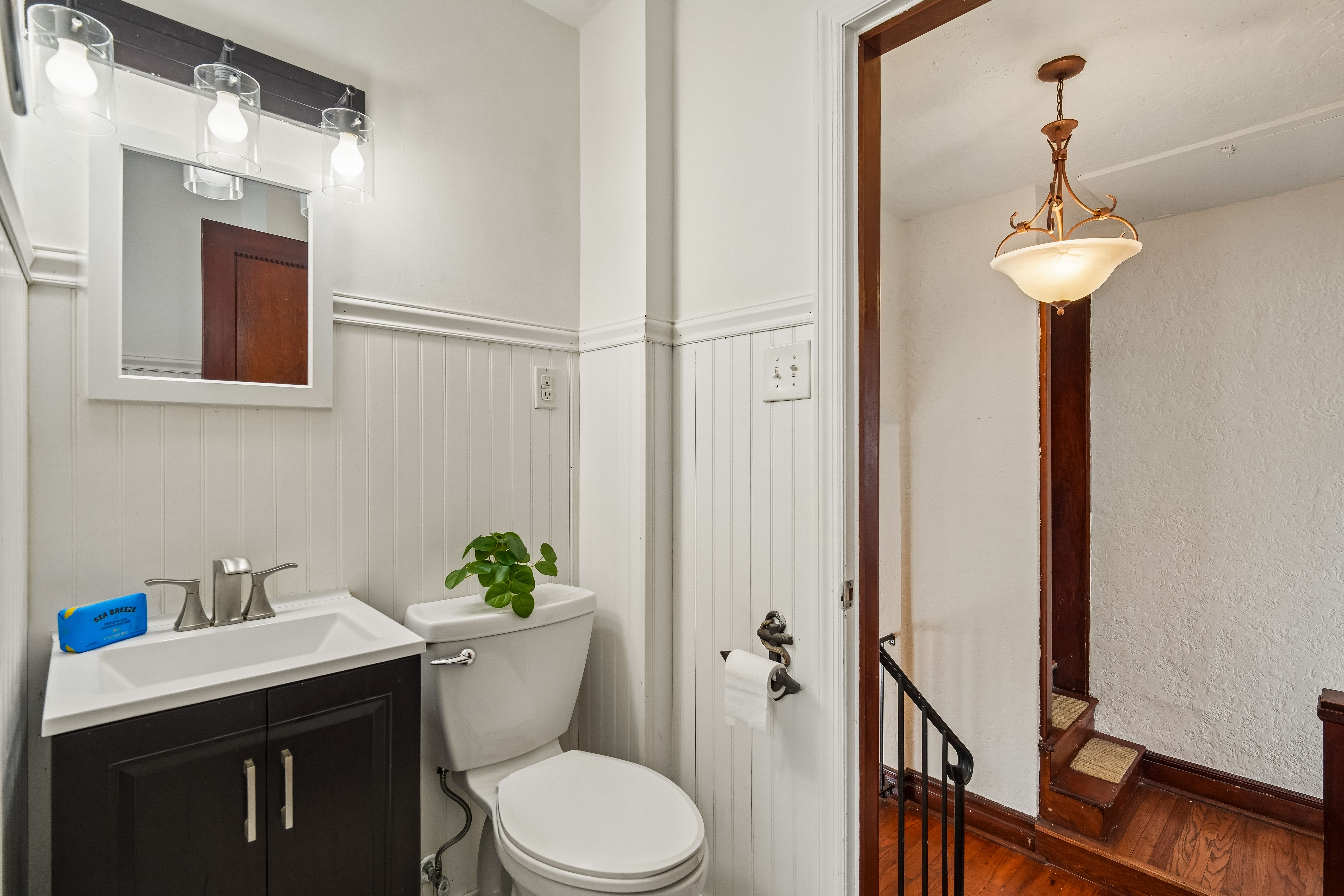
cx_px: 672
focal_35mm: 16
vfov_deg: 73.7
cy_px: 448
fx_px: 597
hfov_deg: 96.7
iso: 400
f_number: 8
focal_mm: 16
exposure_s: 1/20
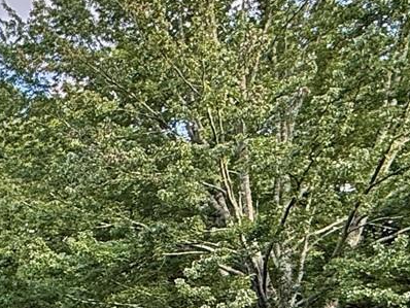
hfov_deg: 19.4
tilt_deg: +4.7
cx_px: -350
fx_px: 853
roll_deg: +2.0
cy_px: 389
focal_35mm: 72
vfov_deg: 19.1
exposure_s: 1/99
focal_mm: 2.22
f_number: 2.2
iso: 80
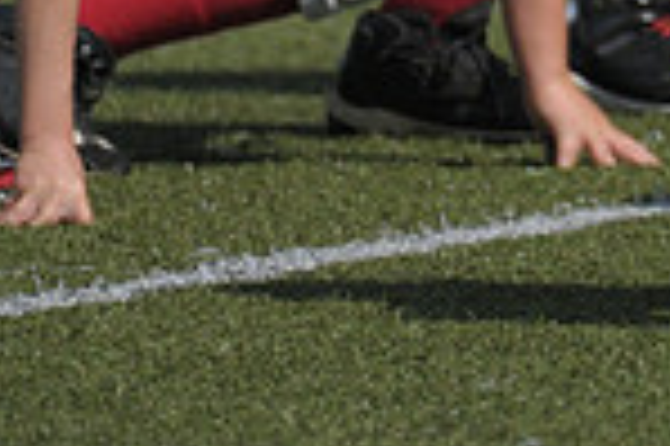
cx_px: 859
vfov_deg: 0.8
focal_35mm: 1755
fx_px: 32626
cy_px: -309
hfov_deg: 1.2
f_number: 4
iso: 640
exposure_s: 1/8000
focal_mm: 300
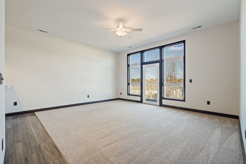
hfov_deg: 96.7
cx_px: 123
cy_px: 82
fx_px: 109
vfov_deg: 73.7
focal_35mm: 16
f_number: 10
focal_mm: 16
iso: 800
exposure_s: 1/10
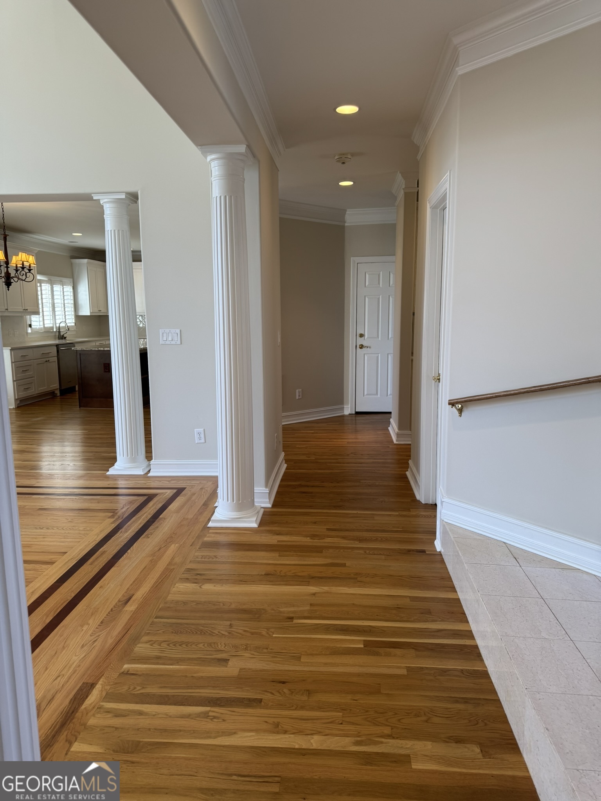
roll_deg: -0.3
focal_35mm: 24
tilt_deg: -8.5
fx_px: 556
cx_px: 300
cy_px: 400
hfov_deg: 56.8
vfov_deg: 71.6
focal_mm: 6.76
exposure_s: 1/120
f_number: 1.78
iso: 80
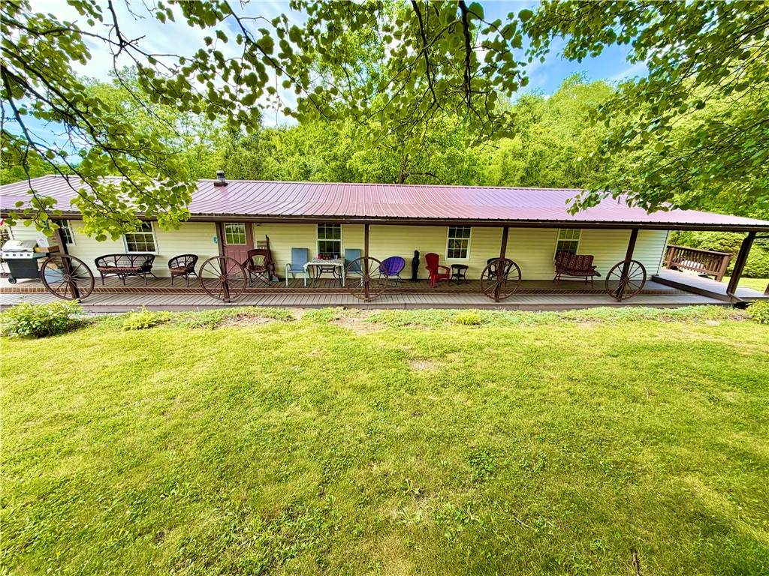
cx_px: 384
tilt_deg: -15.7
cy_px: 288
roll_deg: -1.3
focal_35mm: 14
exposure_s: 1/273
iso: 50
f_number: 2.2
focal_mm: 2.22
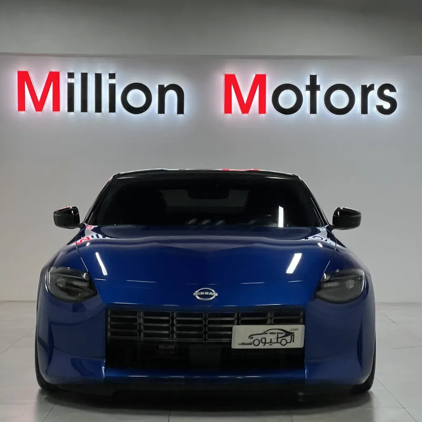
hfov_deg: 19.1
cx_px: 211
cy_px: 254
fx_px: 1255
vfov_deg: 19.1
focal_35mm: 91
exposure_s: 1/50
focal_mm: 9
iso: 200
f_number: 2.8
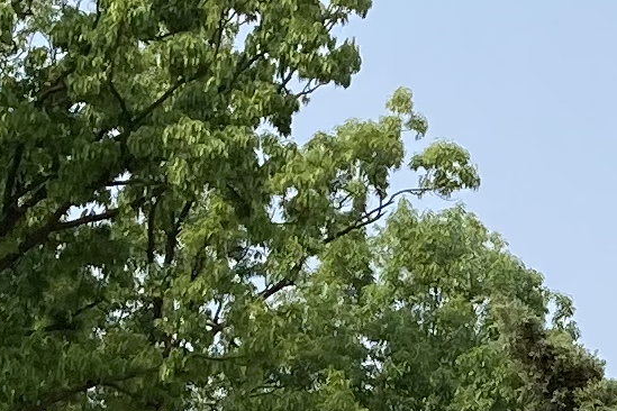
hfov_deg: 9.5
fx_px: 3667
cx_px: 774
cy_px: 773
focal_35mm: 214
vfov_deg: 6.3
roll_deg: +0.0
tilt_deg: +12.7
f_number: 1.8
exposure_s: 1/1845
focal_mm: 3.99
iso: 20
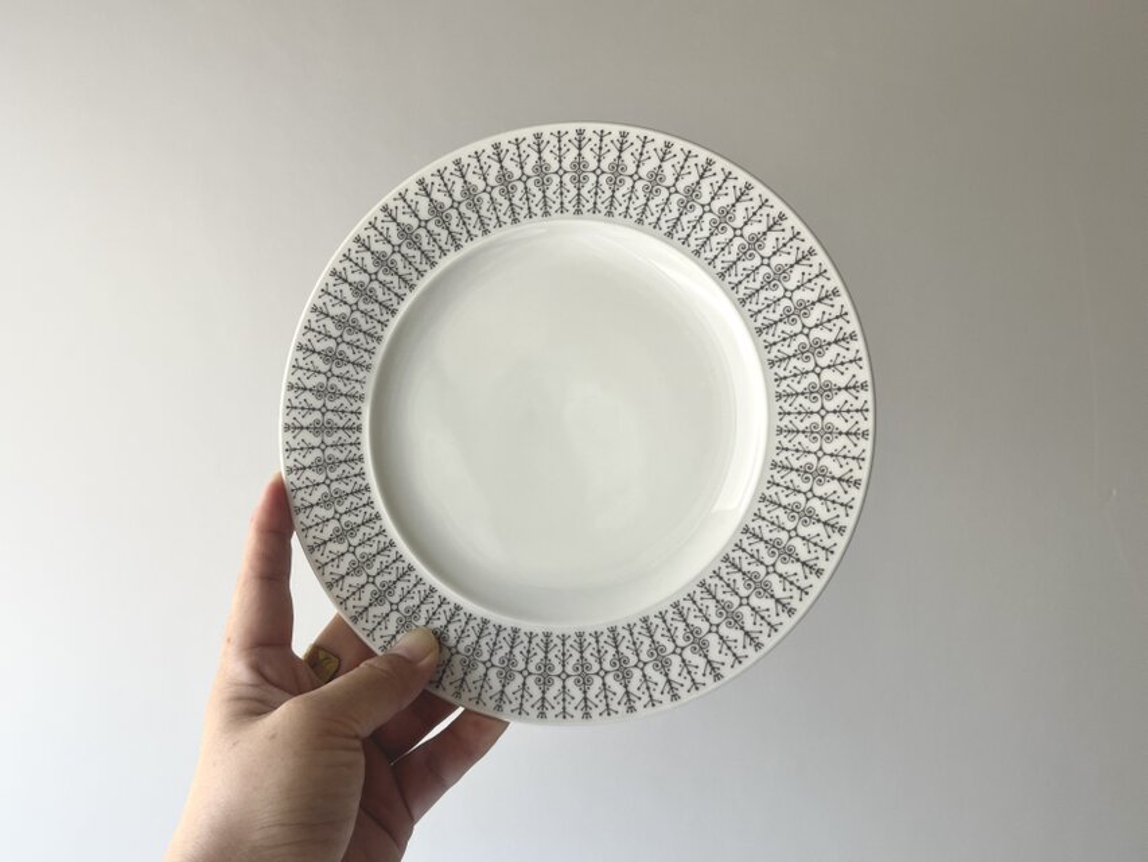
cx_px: 574
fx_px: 862
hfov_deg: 67.3
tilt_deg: -4.2
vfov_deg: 53.1
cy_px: 431
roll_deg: -1.5
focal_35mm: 26
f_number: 1.6
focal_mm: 5.1
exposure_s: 1/121
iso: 50
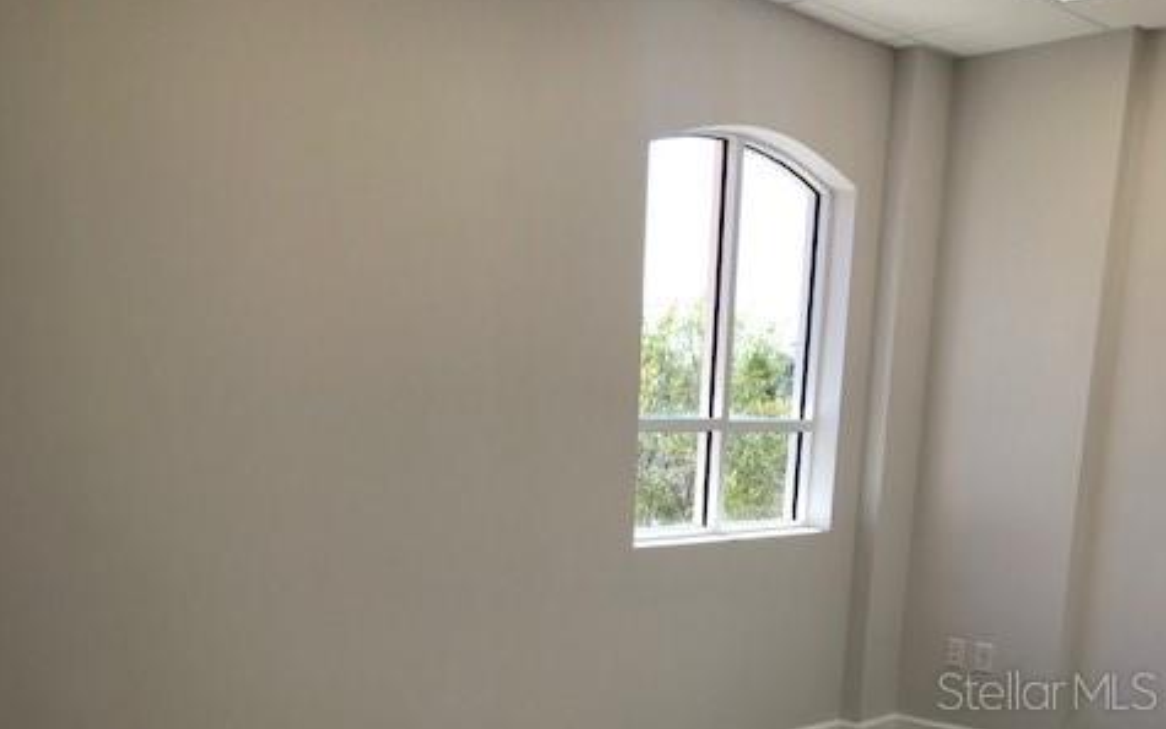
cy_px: 690
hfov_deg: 49.3
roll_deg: -1.1
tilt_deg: -13.2
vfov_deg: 30.3
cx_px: 579
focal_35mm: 40
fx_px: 1271
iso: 20
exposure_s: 1/192
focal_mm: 3.99
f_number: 1.8
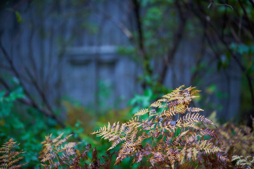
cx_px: 127
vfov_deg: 16.1
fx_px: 600
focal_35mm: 85
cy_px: 84
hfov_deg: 23.9
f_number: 1.8
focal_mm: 85
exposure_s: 1/40
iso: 800
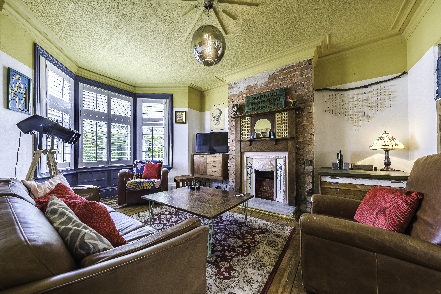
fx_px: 147
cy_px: 147
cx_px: 220
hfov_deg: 112.6
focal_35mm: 12
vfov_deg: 90.1
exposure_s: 1/125
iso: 400
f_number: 8
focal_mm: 12
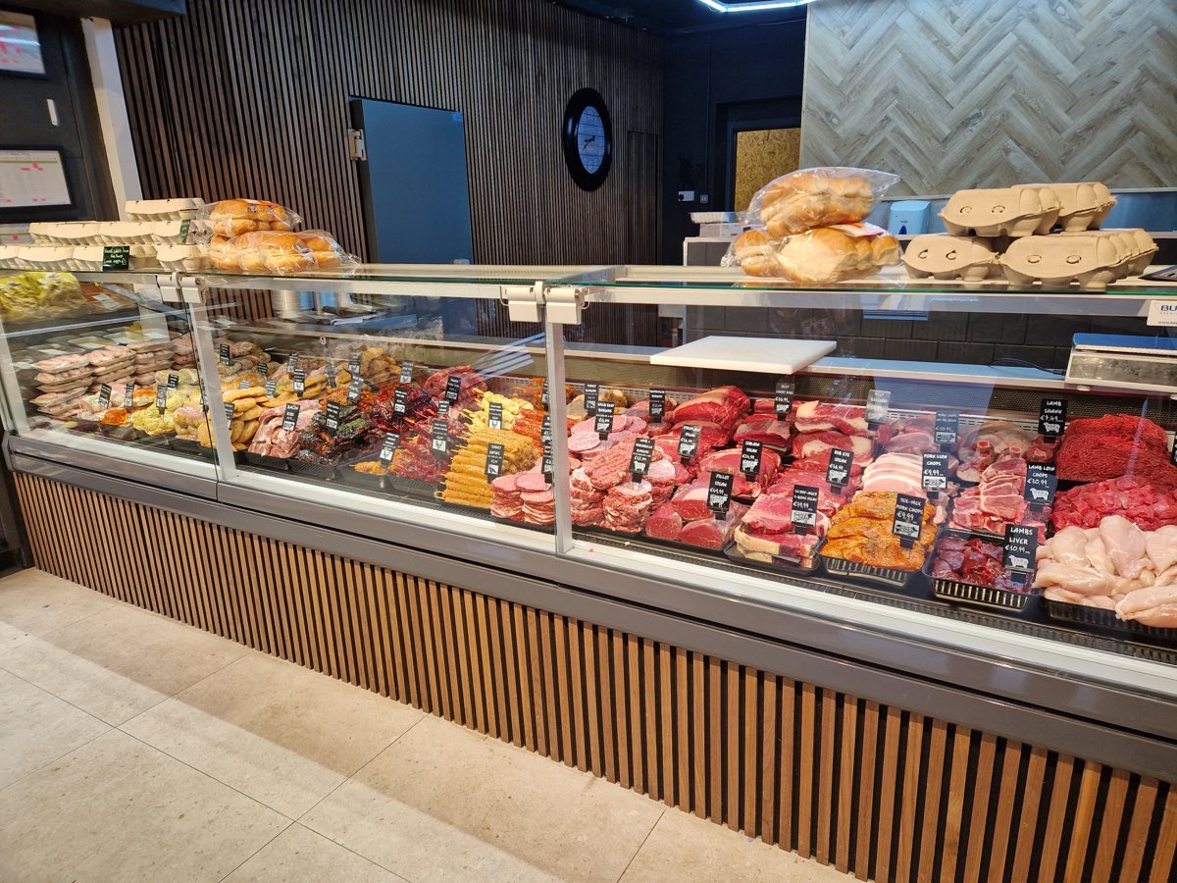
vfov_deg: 58.9
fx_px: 782
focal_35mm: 23
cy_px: 442
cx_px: 588
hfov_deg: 73.9
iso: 50
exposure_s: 1/100
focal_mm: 5.4
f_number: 1.8
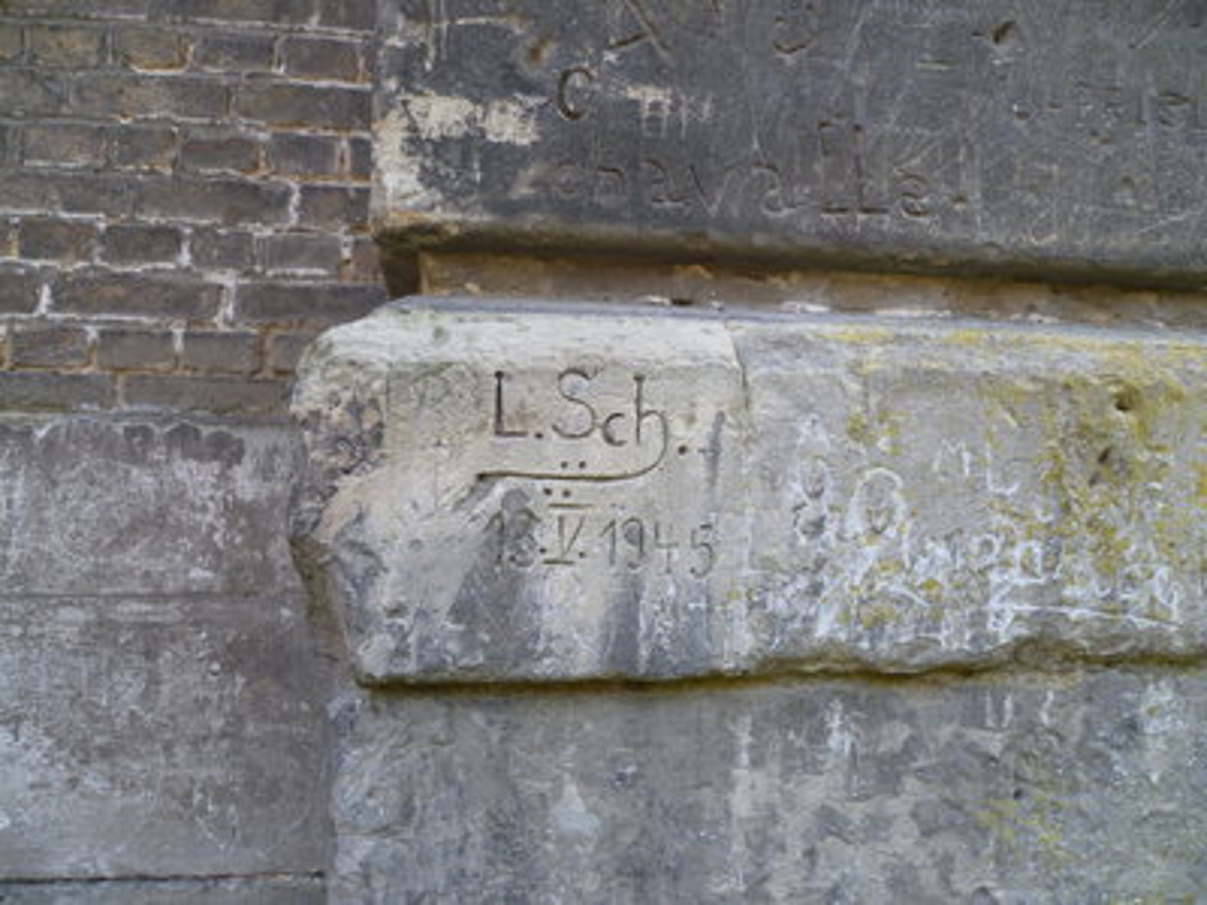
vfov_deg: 49.7
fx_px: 976
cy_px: 452
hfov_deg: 63.4
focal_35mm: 28
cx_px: 604
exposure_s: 1/160
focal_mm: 5
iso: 80
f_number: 2.8
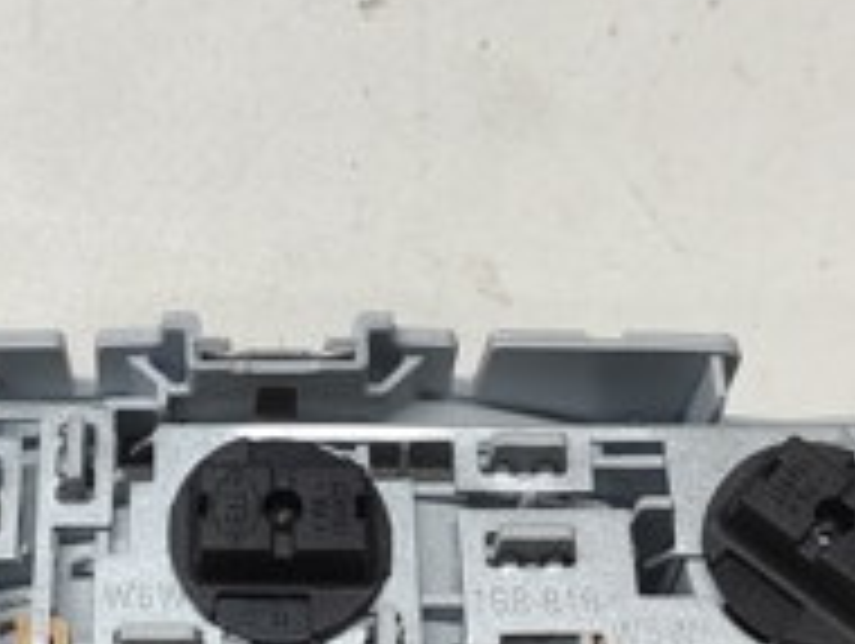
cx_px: 153
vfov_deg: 17.6
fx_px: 2077
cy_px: 360
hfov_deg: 22.9
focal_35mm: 84
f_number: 1.89
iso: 161
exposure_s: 1/100
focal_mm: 5.43
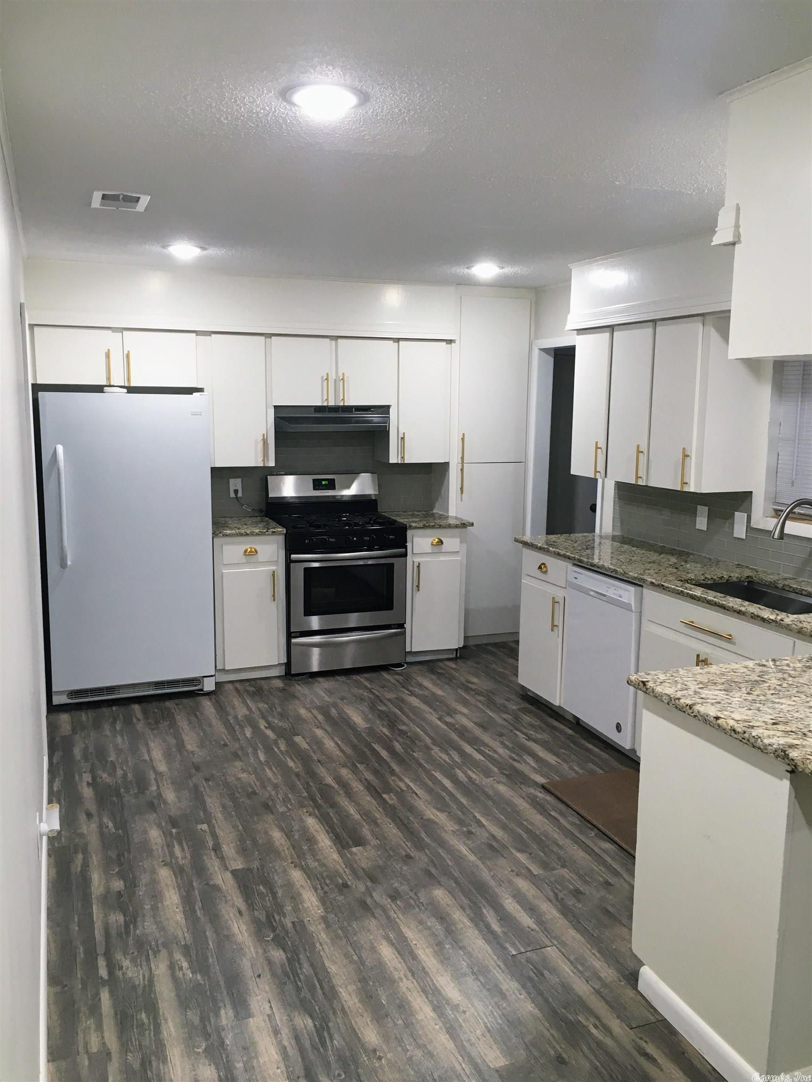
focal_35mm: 29
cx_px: 406
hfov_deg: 48.2
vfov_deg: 61.7
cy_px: 541
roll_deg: +0.7
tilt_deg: -9.2
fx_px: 907
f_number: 2.2
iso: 64
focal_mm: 4.15
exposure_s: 1/30
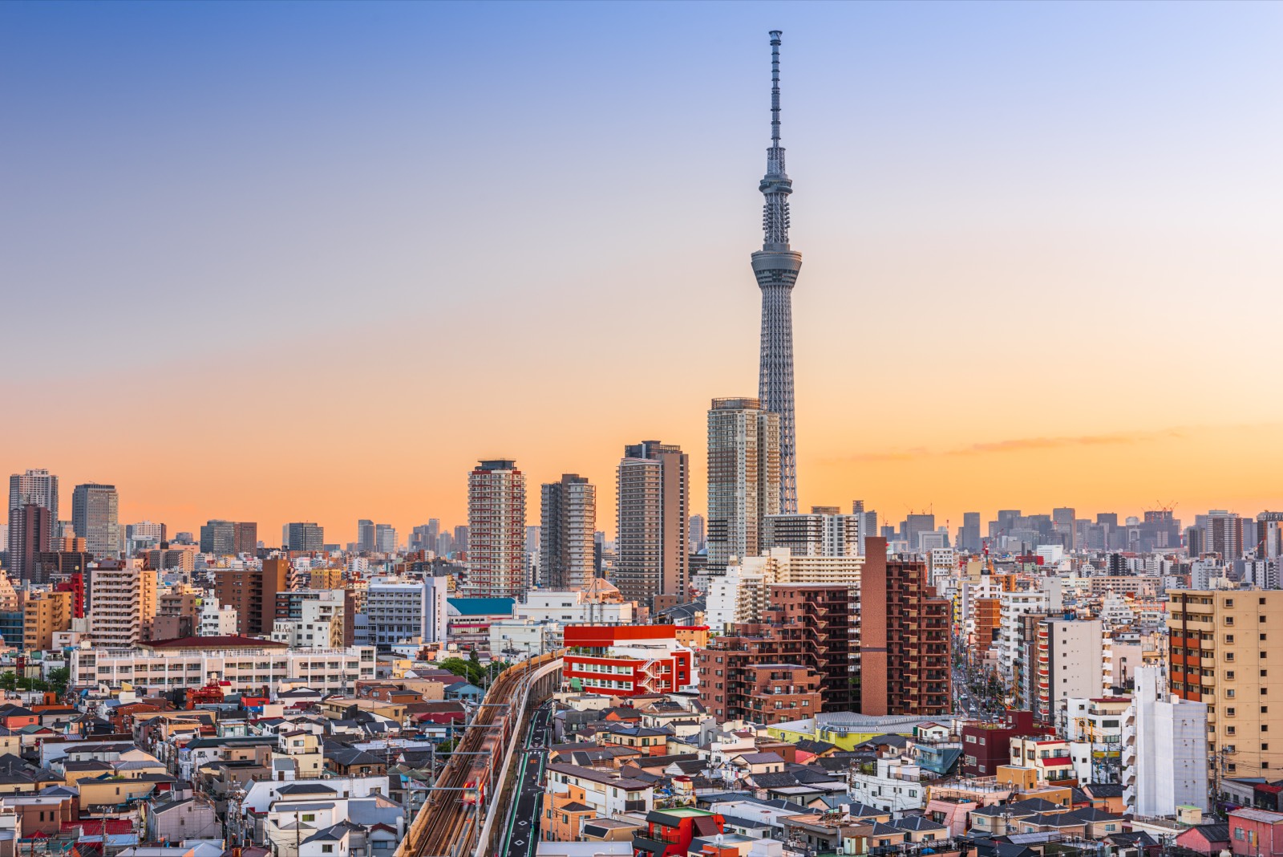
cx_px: 642
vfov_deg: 27.0
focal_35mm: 50
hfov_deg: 39.6
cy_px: 428
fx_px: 1782
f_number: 11
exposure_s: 1/3
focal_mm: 50
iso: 64
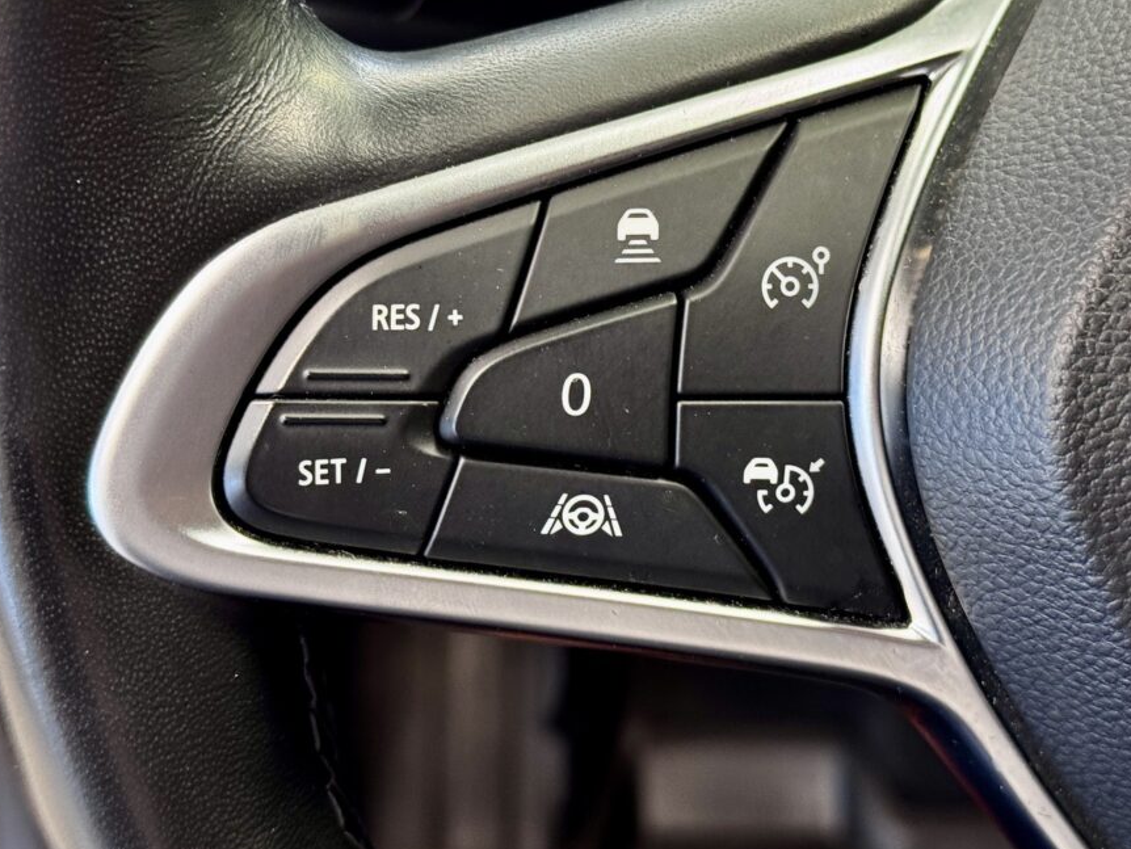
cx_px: 610
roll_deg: +0.8
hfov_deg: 33.8
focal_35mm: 57
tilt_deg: -38.6
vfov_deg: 25.7
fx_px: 1863
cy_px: 375
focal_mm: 6.76
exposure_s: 1/33
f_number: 1.78
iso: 250
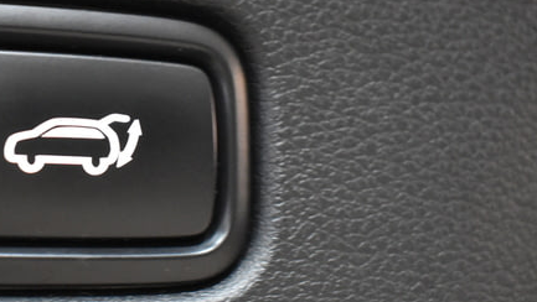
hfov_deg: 24.4
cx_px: 74
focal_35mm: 85
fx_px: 1211
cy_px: 139
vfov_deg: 14.2
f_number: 4
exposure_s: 1/40
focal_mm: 26
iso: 3200
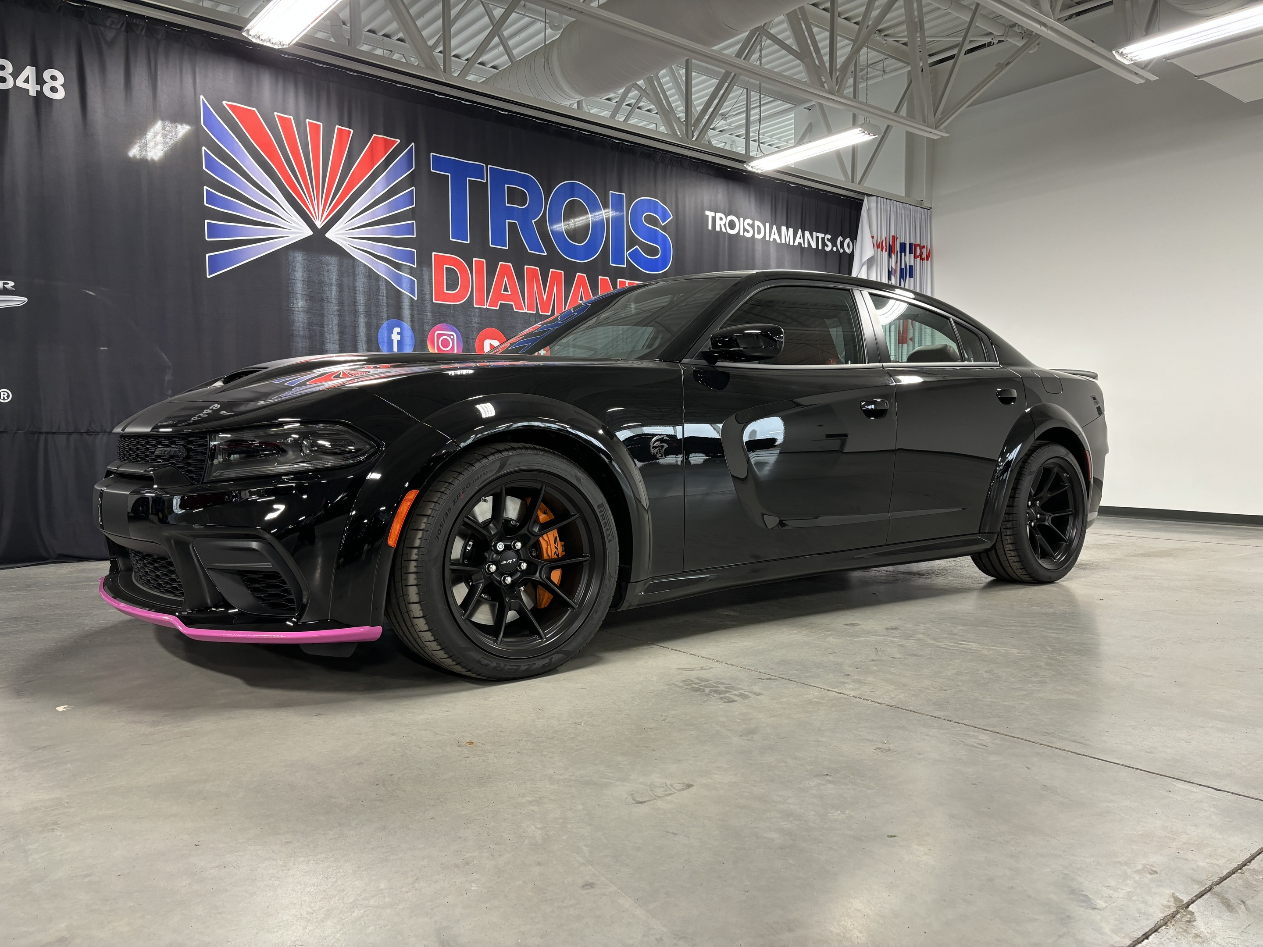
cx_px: 632
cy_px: 474
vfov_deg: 53.1
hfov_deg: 67.3
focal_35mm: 26
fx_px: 949
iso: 100
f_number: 1.6
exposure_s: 1/60
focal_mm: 5.96
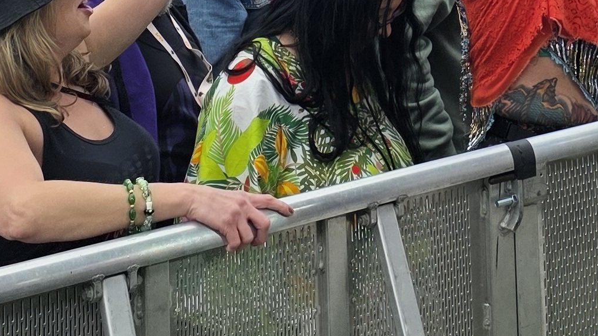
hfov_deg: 21.2
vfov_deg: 10.9
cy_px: -395
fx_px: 1570
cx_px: 518
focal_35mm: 99
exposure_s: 1/180
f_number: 1.7
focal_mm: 6.3
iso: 16
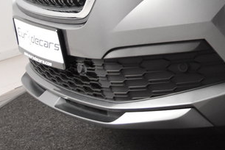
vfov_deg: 9.7
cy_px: -51
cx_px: 407
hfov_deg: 13.4
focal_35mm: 138
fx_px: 862
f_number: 4.5
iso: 1600
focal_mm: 22
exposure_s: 1/80
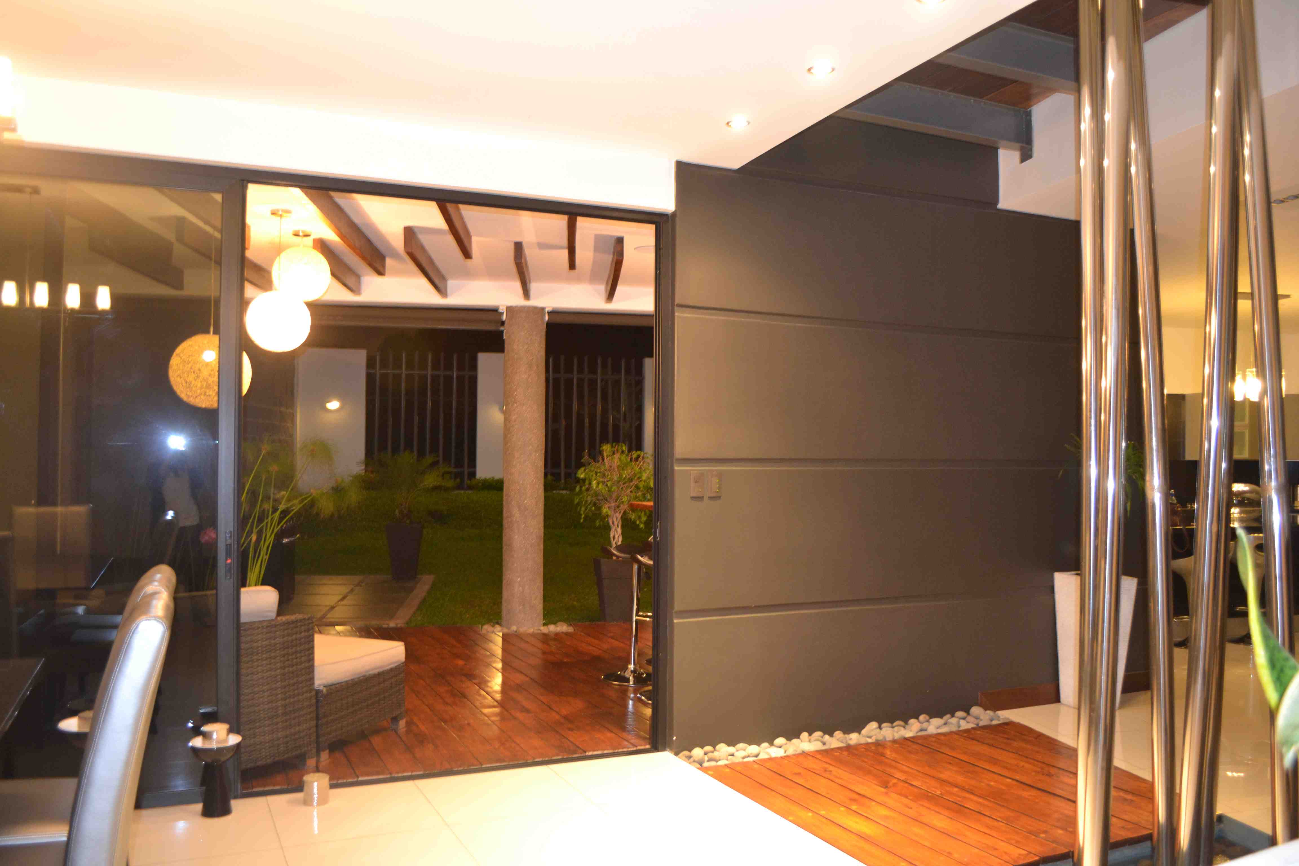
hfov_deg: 67.4
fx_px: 974
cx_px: 650
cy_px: 433
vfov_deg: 47.9
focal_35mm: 27
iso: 800
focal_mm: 18
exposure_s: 1/5
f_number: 3.5
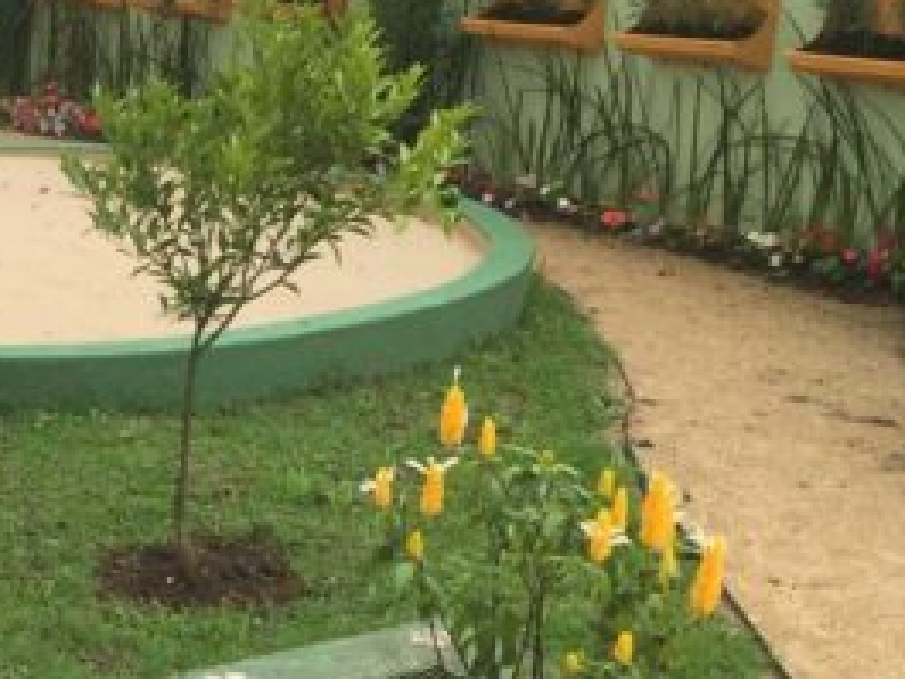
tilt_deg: -19.3
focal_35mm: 84
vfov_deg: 17.5
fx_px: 2197
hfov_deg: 22.2
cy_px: 522
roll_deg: -1.8
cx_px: -51
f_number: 2.2
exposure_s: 1/719
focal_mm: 4.15
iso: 32
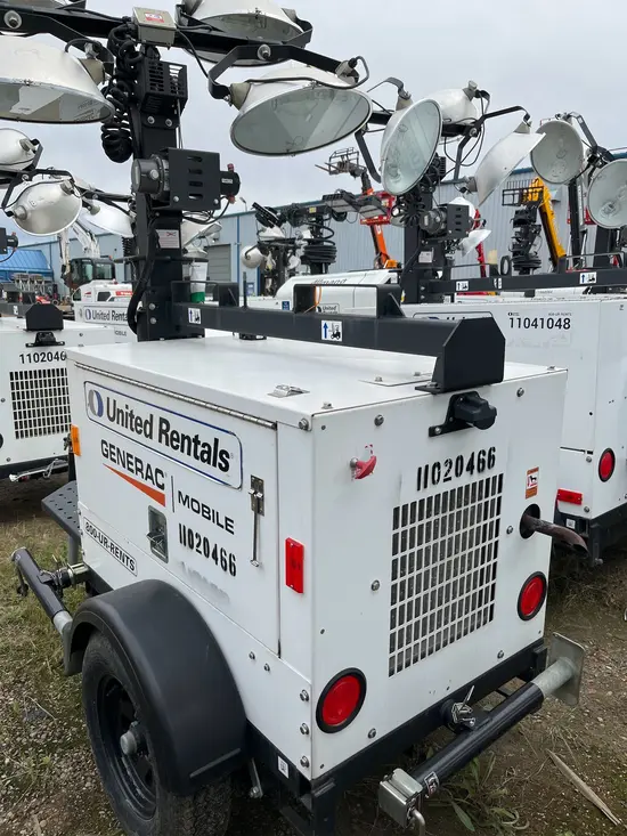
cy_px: 418
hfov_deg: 53.1
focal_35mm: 26
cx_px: 314
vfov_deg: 67.3
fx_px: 628
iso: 50
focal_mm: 5.1
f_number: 1.6
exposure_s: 1/2571
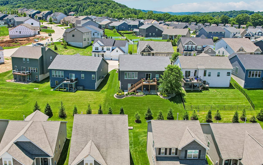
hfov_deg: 51.3
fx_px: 272
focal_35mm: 38
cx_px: 111
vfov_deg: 33.4
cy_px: 102
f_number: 2.8
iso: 100
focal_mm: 8.4
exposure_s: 1/3200
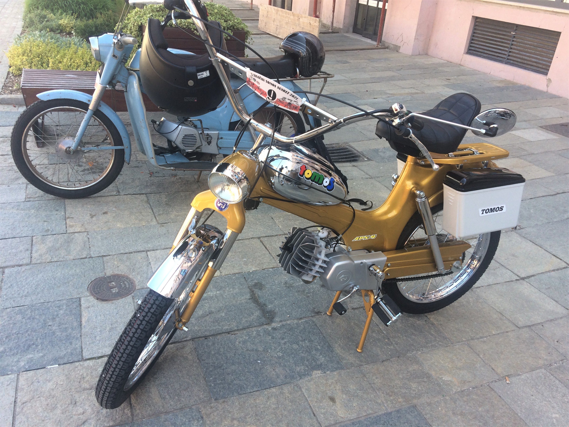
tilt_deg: -28.0
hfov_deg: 61.7
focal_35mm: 29
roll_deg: -5.4
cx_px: 284
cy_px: 214
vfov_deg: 48.2
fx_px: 477
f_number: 2.2
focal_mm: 4.15
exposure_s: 1/228
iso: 32
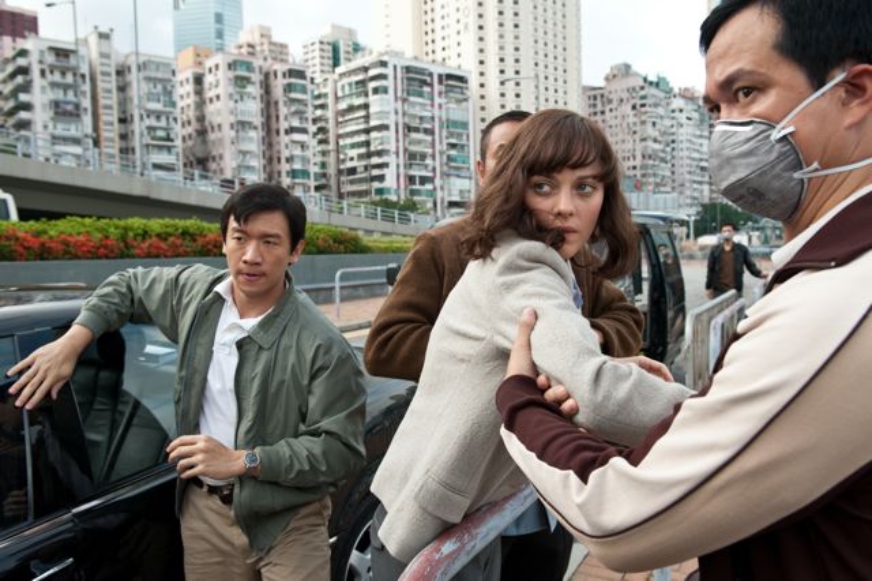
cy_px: 290
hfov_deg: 60.3
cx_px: 436
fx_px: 750
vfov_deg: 42.3
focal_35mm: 31
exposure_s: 1/320
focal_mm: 31
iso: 500
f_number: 6.3
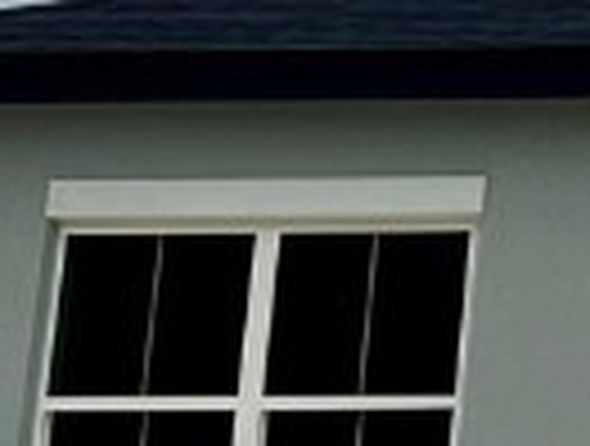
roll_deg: +0.1
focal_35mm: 187
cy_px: -257
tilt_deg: +16.0
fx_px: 3196
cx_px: 1702
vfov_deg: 7.8
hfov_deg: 8.9
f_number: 1.78
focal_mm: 6.76
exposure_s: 1/12346
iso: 80
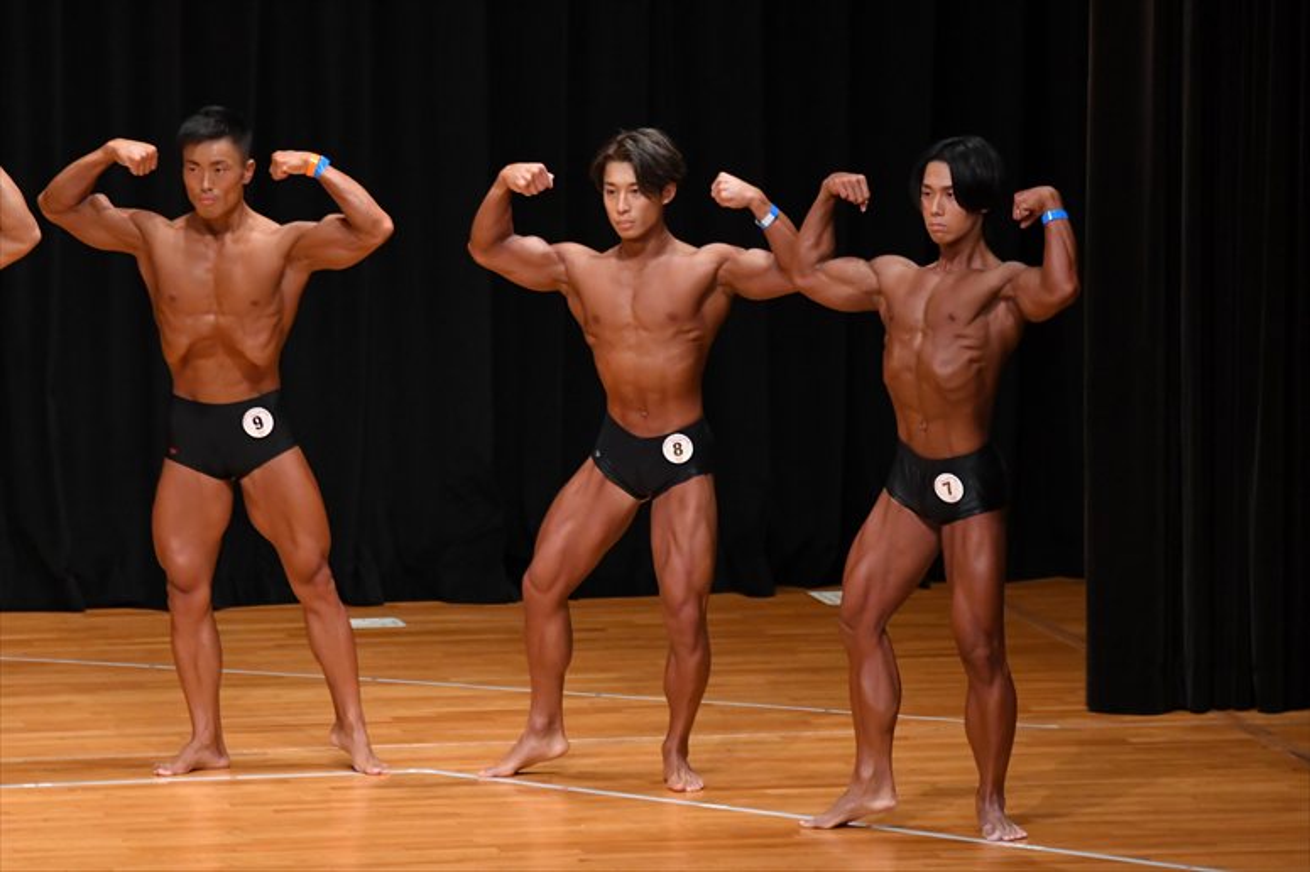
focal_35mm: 255
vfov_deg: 5.4
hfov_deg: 8.1
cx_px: 655
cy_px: 436
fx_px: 9275
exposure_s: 1/400
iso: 4000
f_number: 5.6
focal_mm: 170
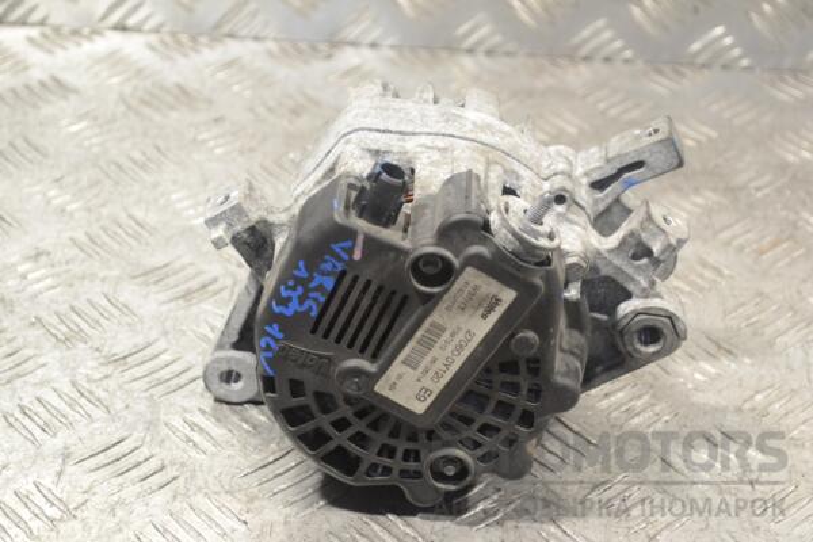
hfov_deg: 26.0
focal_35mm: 78
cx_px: 406
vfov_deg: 17.5
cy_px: 271
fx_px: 1761
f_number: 7.1
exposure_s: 1/200
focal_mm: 52
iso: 3200
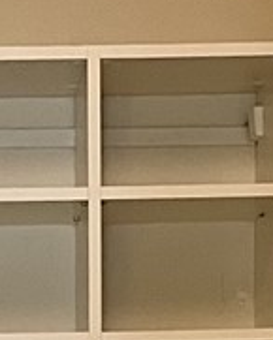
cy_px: 813
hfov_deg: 7.2
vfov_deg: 8.3
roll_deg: +1.3
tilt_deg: -8.8
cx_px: -32
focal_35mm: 215
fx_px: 2170
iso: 250
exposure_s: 1/60
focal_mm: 4.2
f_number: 1.6
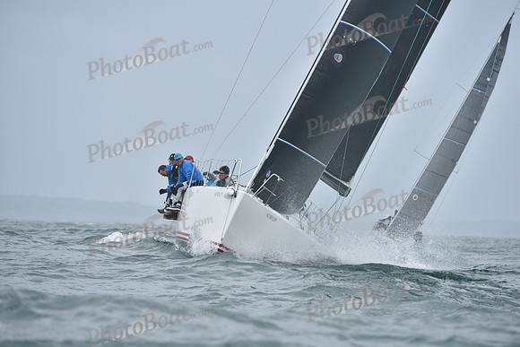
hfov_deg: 5.2
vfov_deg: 3.4
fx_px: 5779
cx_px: 260
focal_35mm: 400
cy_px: 174
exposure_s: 1/1000
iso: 320
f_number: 6.3
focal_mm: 400
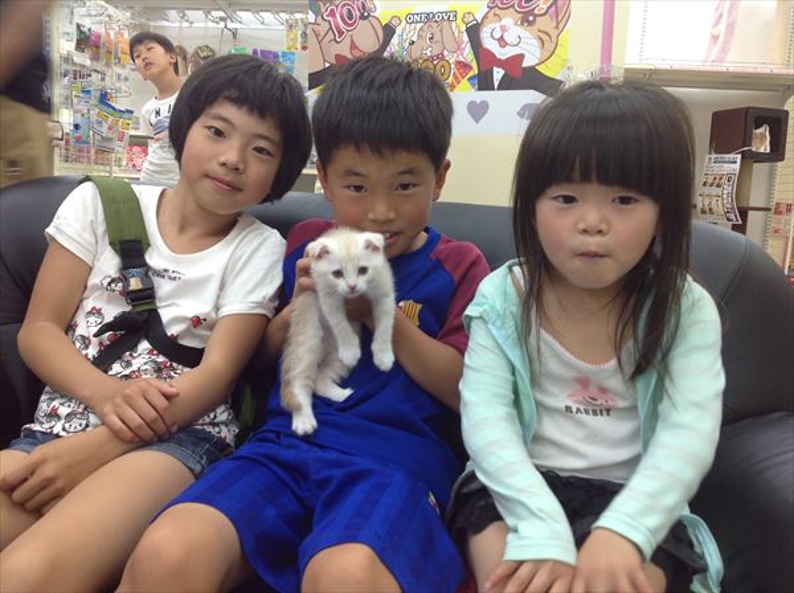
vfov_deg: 40.6
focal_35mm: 35
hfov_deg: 52.7
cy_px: 296
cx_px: 397
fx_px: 802
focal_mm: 4.28
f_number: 2.4
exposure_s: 1/17
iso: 50
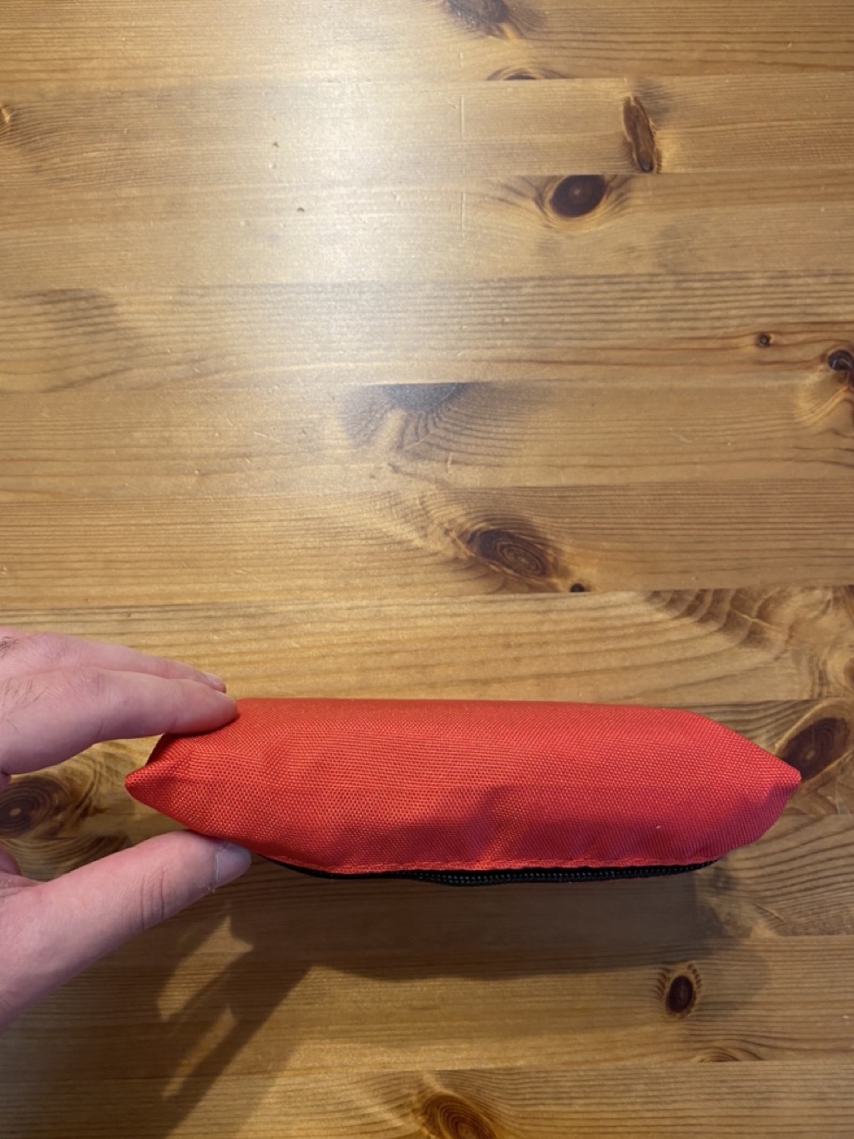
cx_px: 422
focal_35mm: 27
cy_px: 570
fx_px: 889
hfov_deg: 51.3
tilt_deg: -82.8
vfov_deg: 65.3
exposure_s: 1/76
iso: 125
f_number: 1.8
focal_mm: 4.25
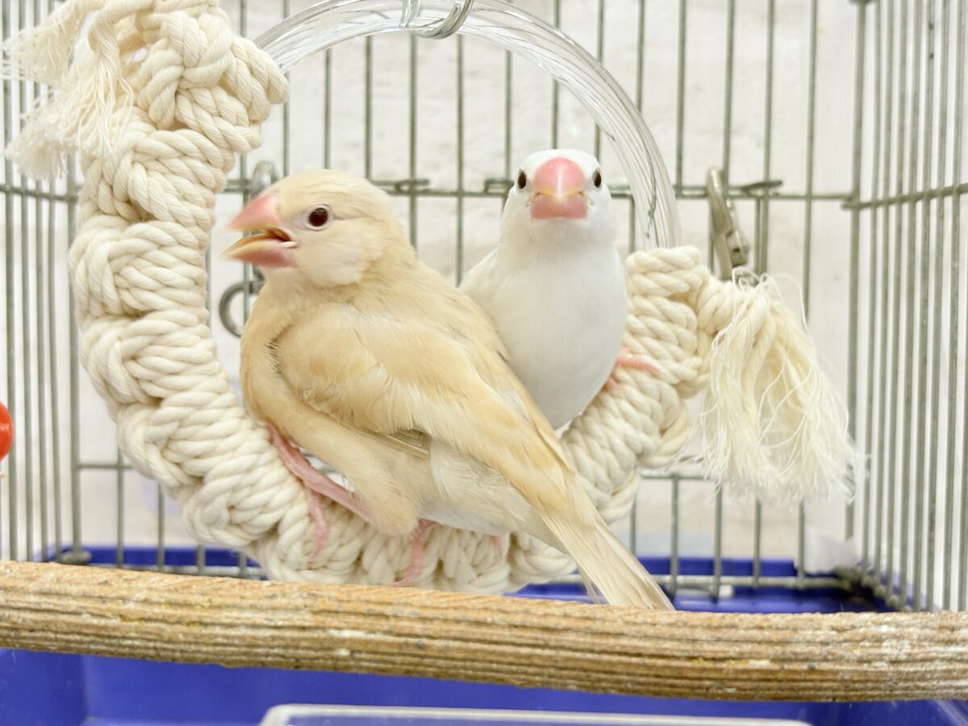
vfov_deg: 28.0
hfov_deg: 36.8
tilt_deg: -3.2
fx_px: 1454
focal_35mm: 52
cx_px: 484
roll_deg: -0.2
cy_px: 363
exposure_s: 1/50
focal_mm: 5.96
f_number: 1.6
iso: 64
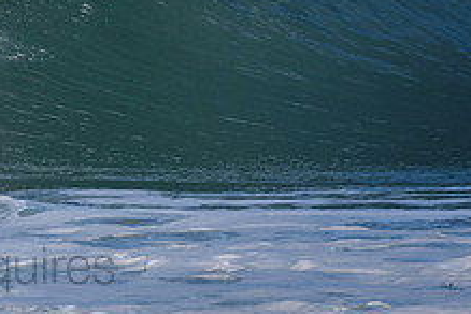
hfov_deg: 1.0
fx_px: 25942
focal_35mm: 1983
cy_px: -91
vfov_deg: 0.7
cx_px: -52
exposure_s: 1/2000
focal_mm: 500
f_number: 5.6
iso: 280
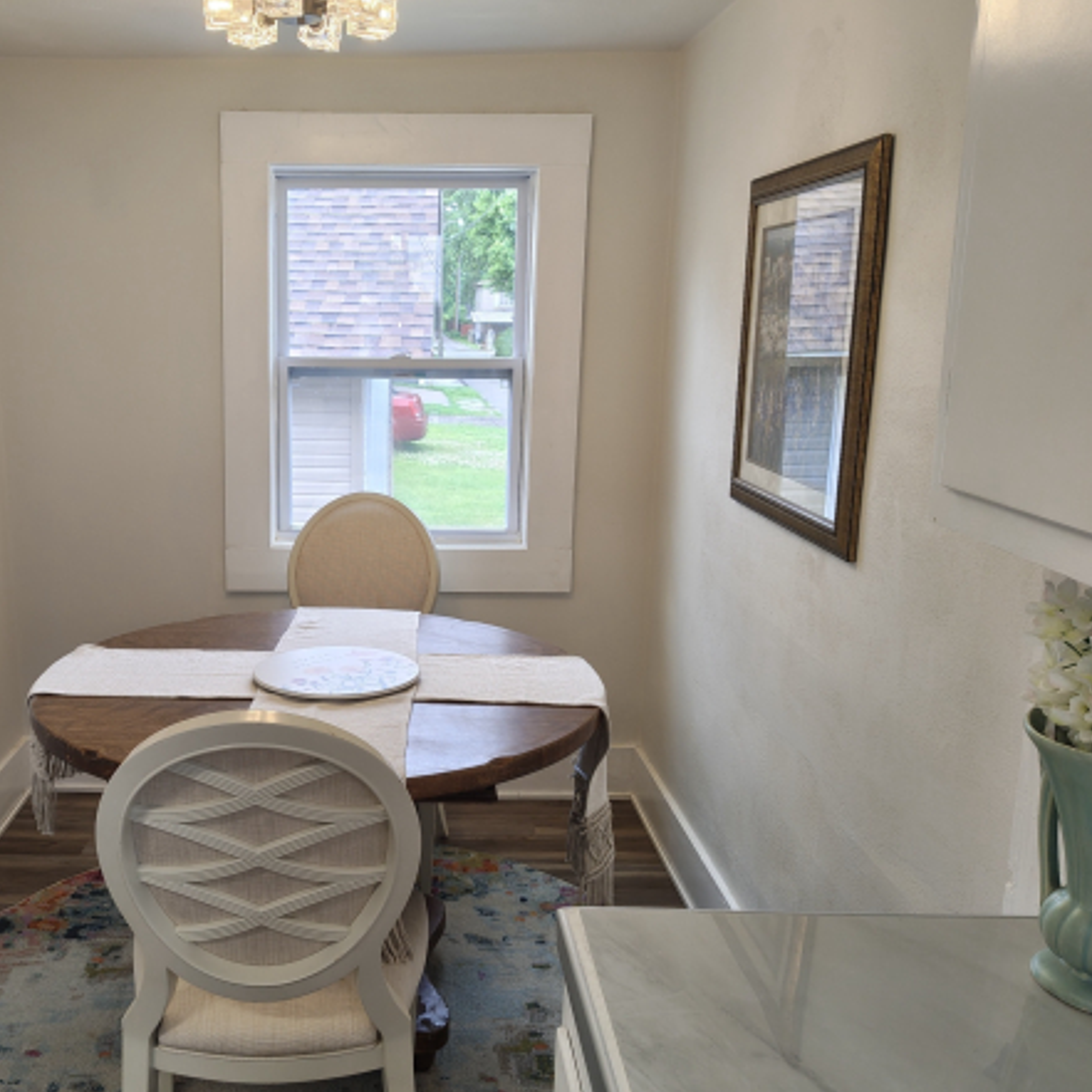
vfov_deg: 51.1
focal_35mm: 32
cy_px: 562
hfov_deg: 50.2
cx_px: 369
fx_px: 1142
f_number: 1.88
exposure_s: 1/100
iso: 109
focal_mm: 5.56
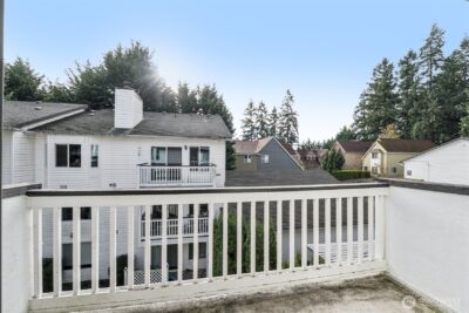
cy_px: 156
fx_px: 195
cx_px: 234
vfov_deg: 77.4
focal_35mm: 15
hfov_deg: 100.4
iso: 125
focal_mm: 10
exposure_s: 1/60
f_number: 9
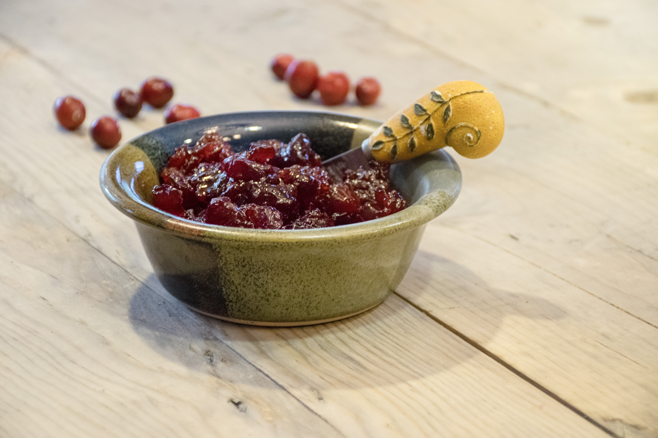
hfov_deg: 15.2
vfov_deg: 10.2
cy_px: 219
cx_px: 329
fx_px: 2467
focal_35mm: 135
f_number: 5.3
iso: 1600
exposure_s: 1/30
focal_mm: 90
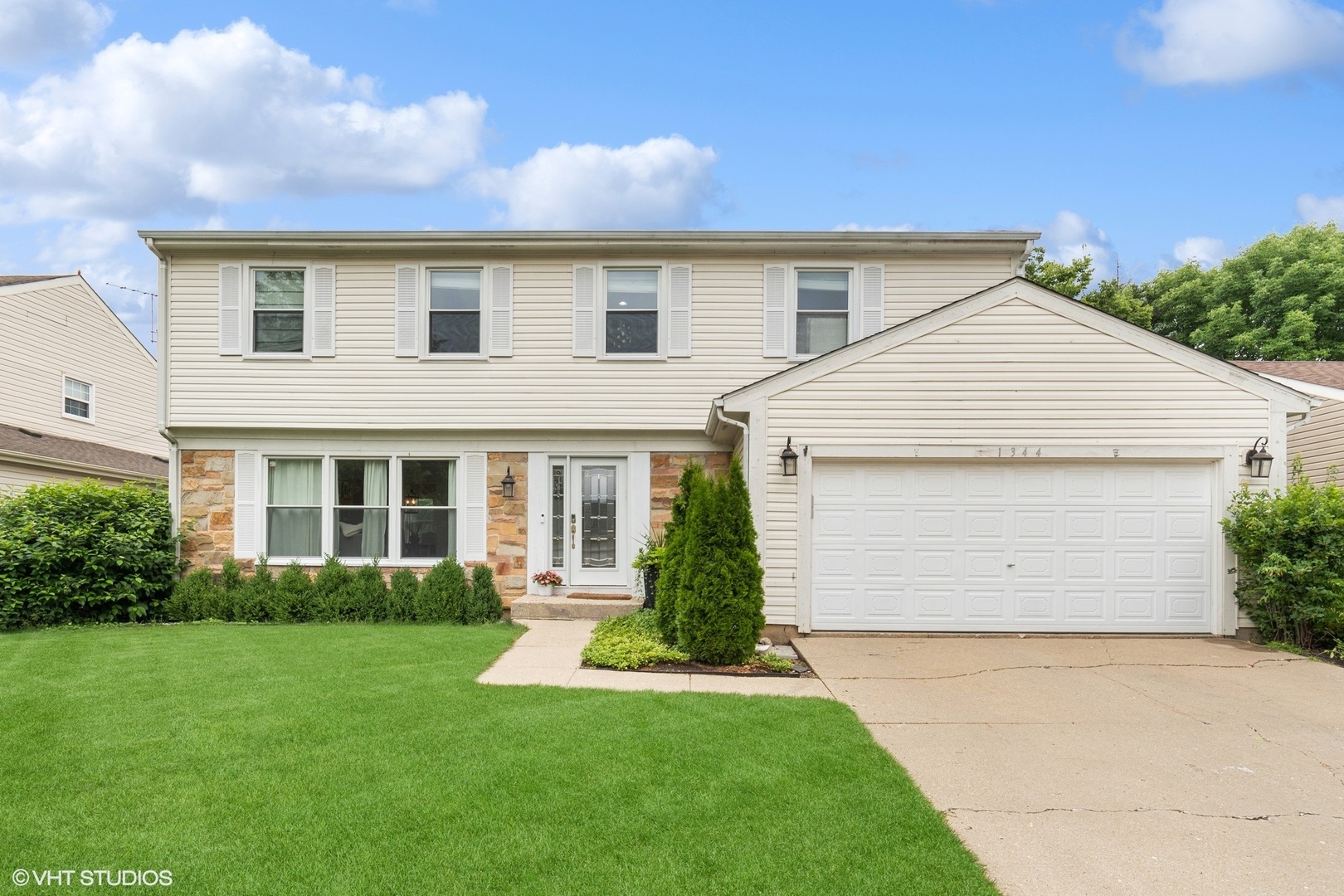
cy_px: 448
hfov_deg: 85.4
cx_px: 672
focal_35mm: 20
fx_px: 728
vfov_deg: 63.2
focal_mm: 13
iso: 200
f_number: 9
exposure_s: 1/500
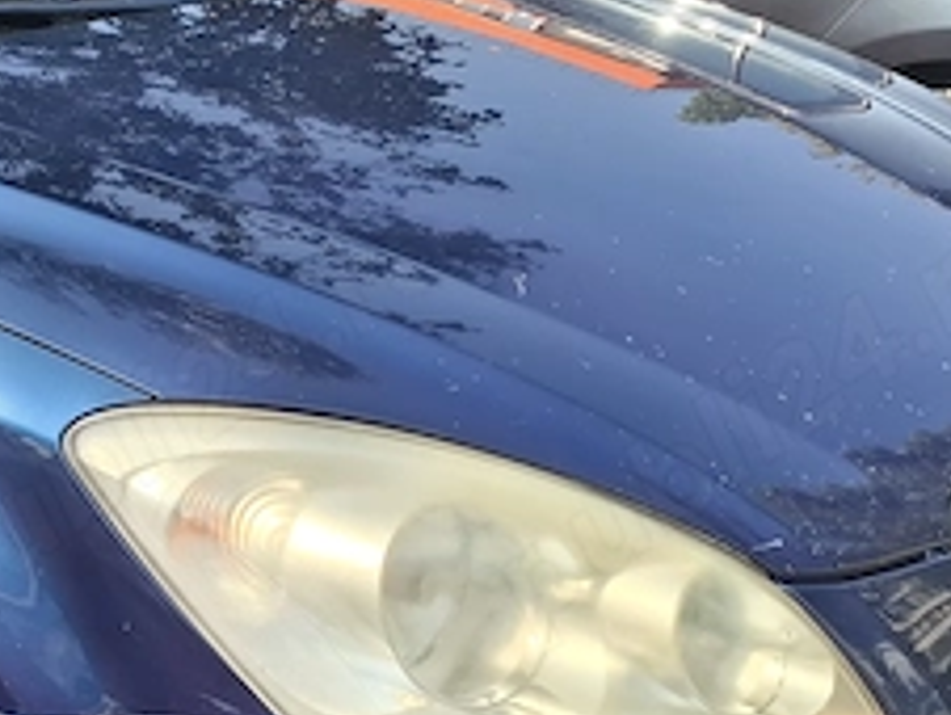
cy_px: 463
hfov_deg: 28.5
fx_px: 1678
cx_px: -118
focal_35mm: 61
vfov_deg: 24.0
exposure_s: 1/612
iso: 50
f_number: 1.8
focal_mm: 5.54
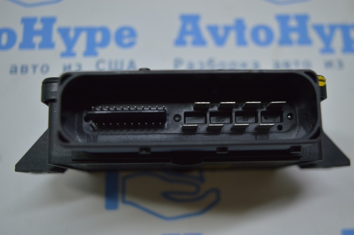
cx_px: 177
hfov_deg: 42.4
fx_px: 457
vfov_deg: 28.9
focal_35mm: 46
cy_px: 118
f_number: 4.2
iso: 400
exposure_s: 1/125
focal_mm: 31
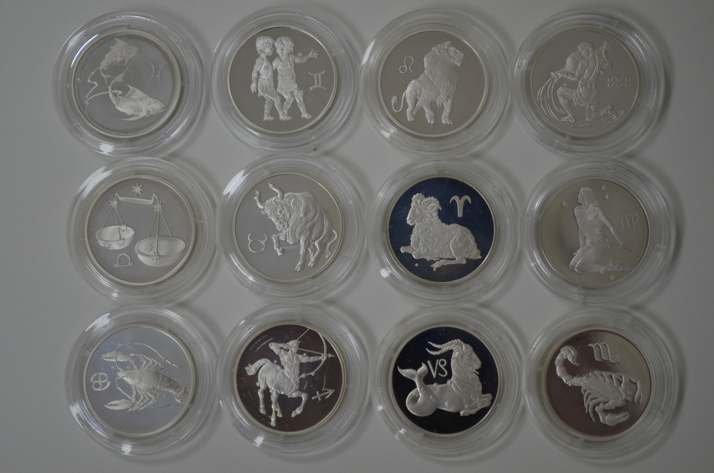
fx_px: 1425
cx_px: 357
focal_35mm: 72
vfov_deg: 18.8
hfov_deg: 28.1
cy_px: 236
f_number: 5.6
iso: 400
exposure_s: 1/100
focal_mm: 48
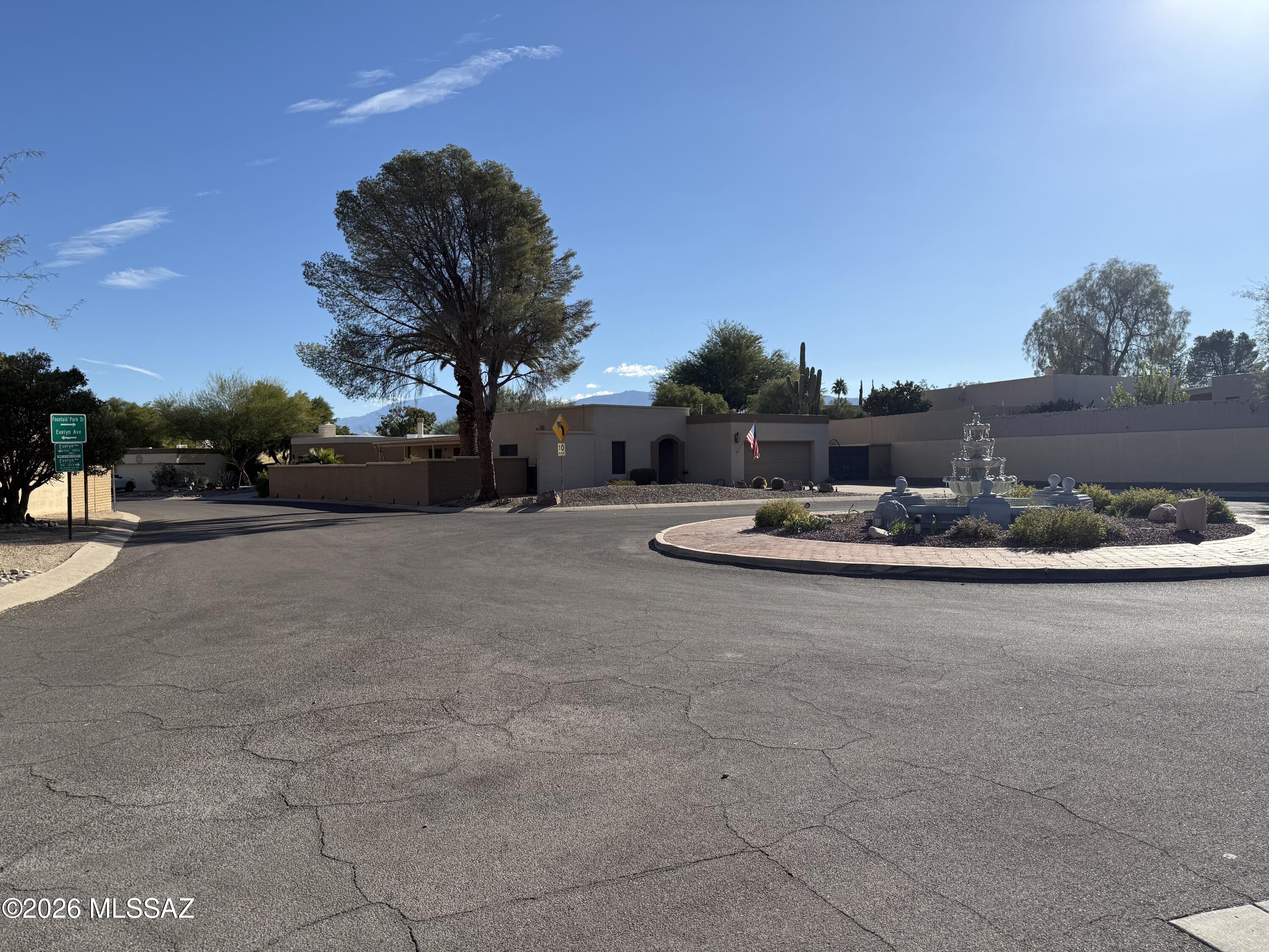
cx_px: 634
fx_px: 880
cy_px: 476
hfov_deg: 71.6
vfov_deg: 56.8
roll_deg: +0.6
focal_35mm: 24
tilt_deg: -0.6
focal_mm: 6.76
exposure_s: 1/5714
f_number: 1.78
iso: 80
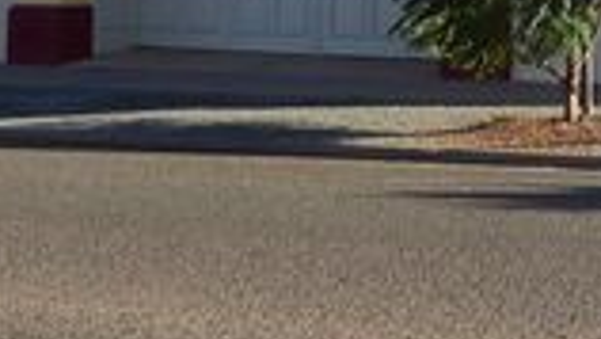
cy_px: -255
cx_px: 628
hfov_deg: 12.1
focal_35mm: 176
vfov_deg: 6.8
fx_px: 2806
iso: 80
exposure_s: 1/400
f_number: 3.5
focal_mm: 5.4
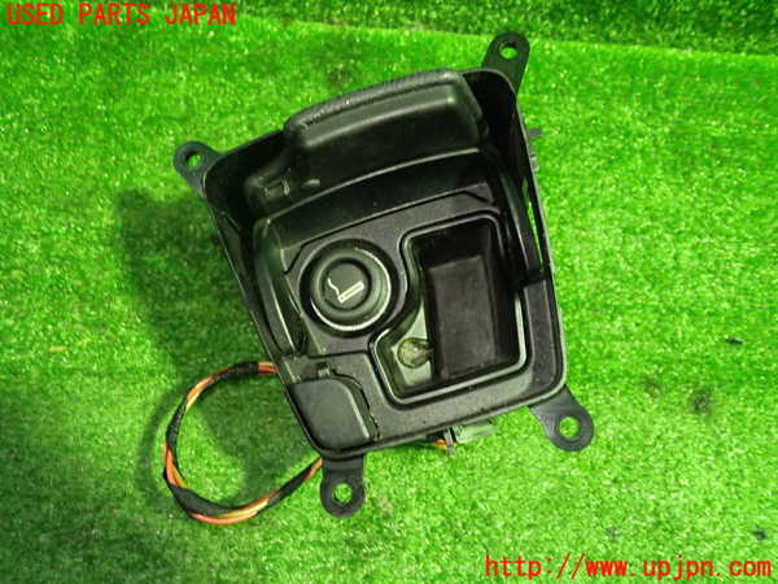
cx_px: 389
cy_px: 292
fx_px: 674
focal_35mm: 30
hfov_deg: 60.0
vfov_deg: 46.8
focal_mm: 5.4
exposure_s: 1/30
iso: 500
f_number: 2.3
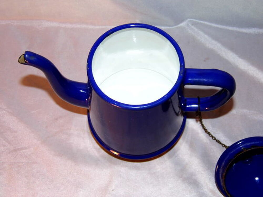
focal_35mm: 43
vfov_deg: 33.6
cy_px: 98
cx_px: 132
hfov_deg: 43.9
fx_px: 327
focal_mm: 7.7
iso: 100
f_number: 3.5
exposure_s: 1/60
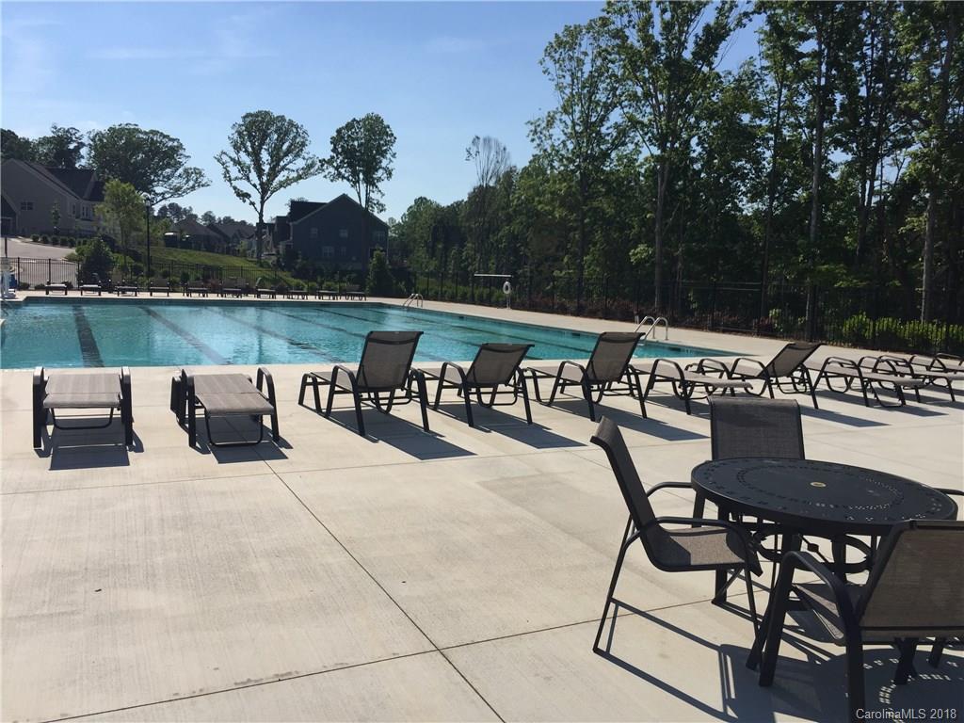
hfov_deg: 61.7
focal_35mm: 29
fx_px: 808
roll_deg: -4.6
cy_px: 362
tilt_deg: -5.2
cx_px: 482
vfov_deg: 48.2
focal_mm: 4.15
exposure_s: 1/3597
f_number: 2.2
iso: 32
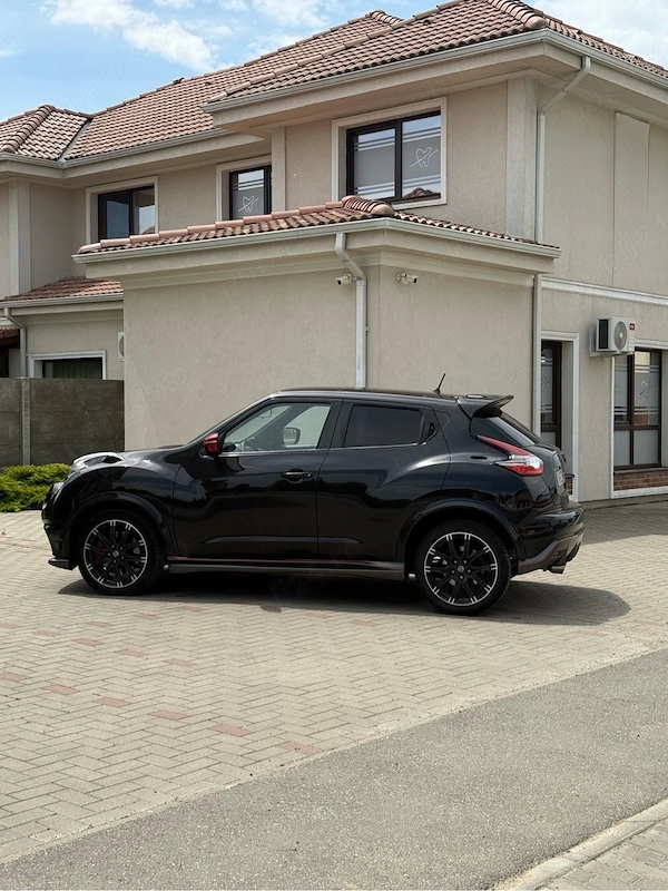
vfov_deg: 39.7
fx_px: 1235
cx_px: 334
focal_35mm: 48
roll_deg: +0.2
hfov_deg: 30.3
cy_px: 446
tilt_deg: -1.2
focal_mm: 6.76
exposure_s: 1/5208
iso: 100
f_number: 1.78
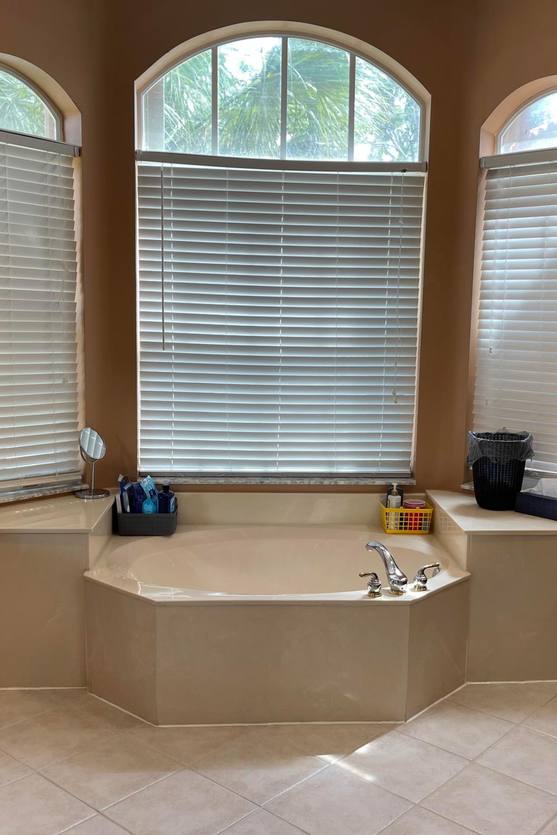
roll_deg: -1.3
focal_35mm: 35
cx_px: 316
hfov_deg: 37.8
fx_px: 812
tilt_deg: -8.6
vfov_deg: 54.4
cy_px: 419
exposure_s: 1/120
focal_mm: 5.1
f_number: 1.6
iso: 50
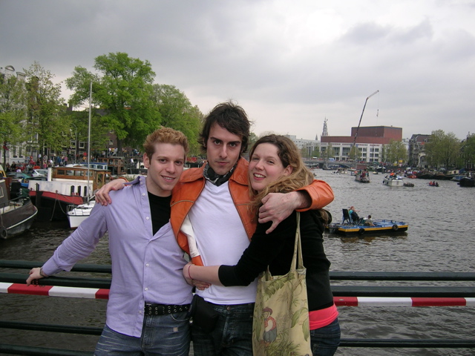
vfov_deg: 36.0
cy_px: 178
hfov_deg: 46.8
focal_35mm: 40
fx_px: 549
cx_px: 238
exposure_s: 1/226
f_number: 2.9
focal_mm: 6.1
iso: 50
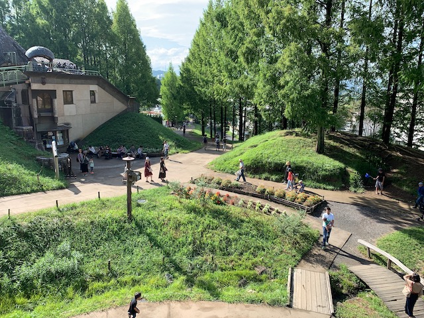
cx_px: 212
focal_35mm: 26
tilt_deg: -12.3
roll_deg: -2.2
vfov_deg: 53.1
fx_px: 318
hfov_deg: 67.3
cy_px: 159
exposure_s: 1/639
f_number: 1.8
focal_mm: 4.25
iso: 25
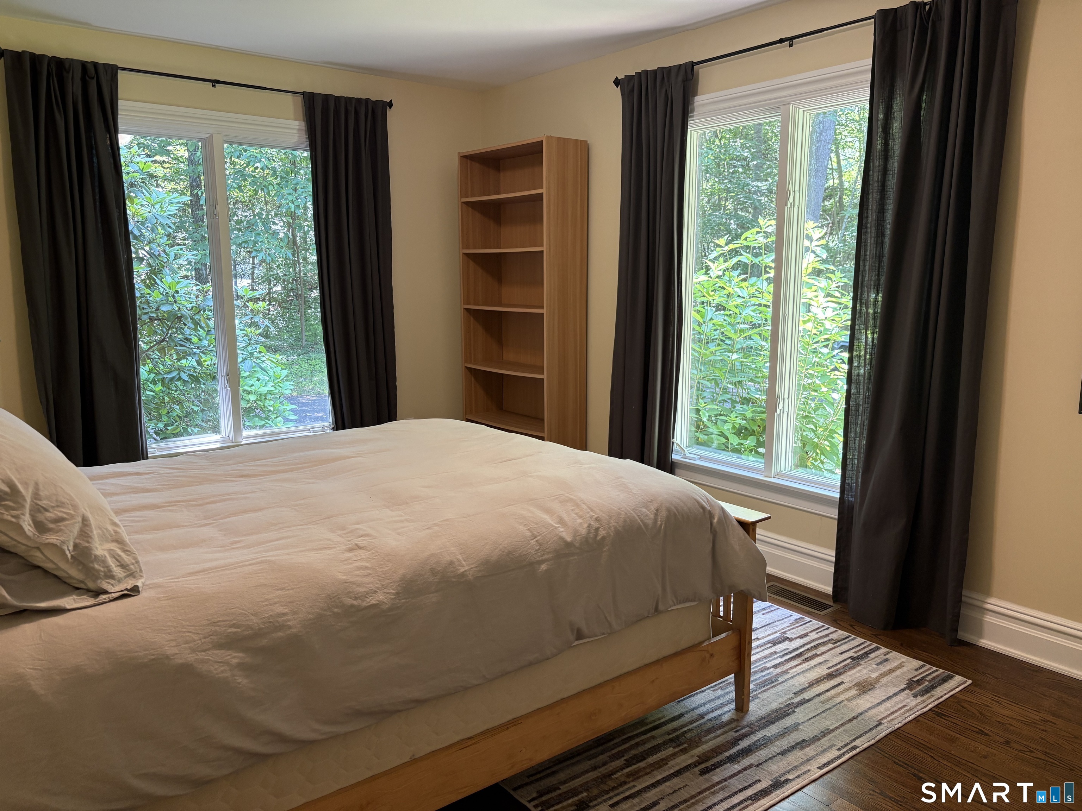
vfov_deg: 53.1
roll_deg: +0.4
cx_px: 541
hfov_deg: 67.3
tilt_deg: -9.3
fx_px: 813
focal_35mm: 26
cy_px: 406
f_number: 1.6
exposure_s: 1/60
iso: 125
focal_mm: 5.96
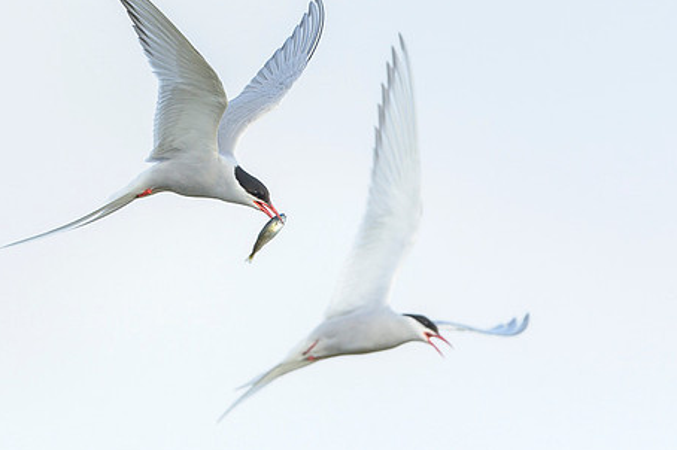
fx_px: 18641
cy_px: 139
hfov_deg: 2.1
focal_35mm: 992
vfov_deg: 1.4
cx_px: 232
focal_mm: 500
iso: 800
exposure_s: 1/2500
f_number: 4
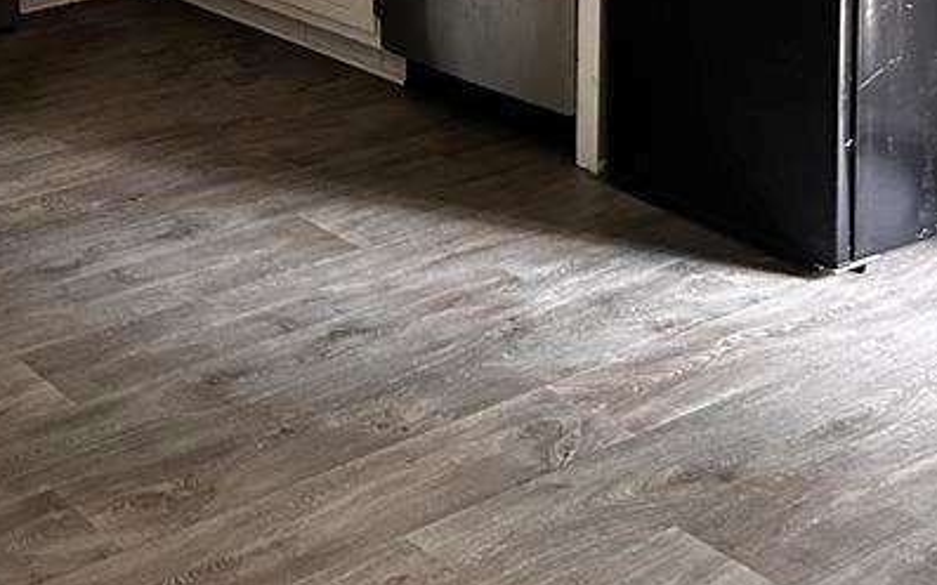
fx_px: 1813
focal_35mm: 71
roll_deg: +2.0
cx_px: -28
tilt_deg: -8.4
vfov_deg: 16.6
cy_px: -300
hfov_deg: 27.1
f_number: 1.5
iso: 400
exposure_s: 1/60
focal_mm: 5.7
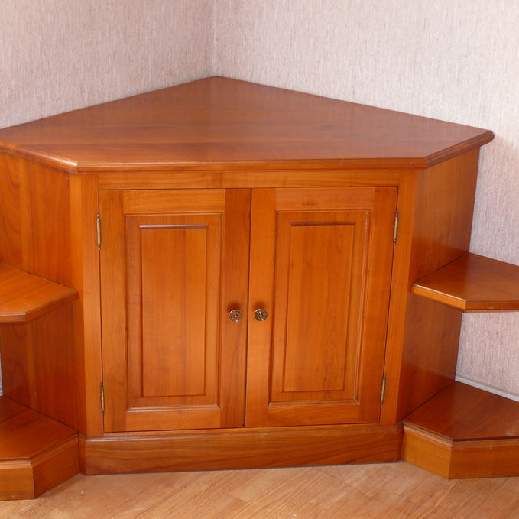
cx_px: 225
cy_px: 277
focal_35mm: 69
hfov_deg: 25.0
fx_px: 1170
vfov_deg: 25.0
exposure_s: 1/30
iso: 100
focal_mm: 10
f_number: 3.2
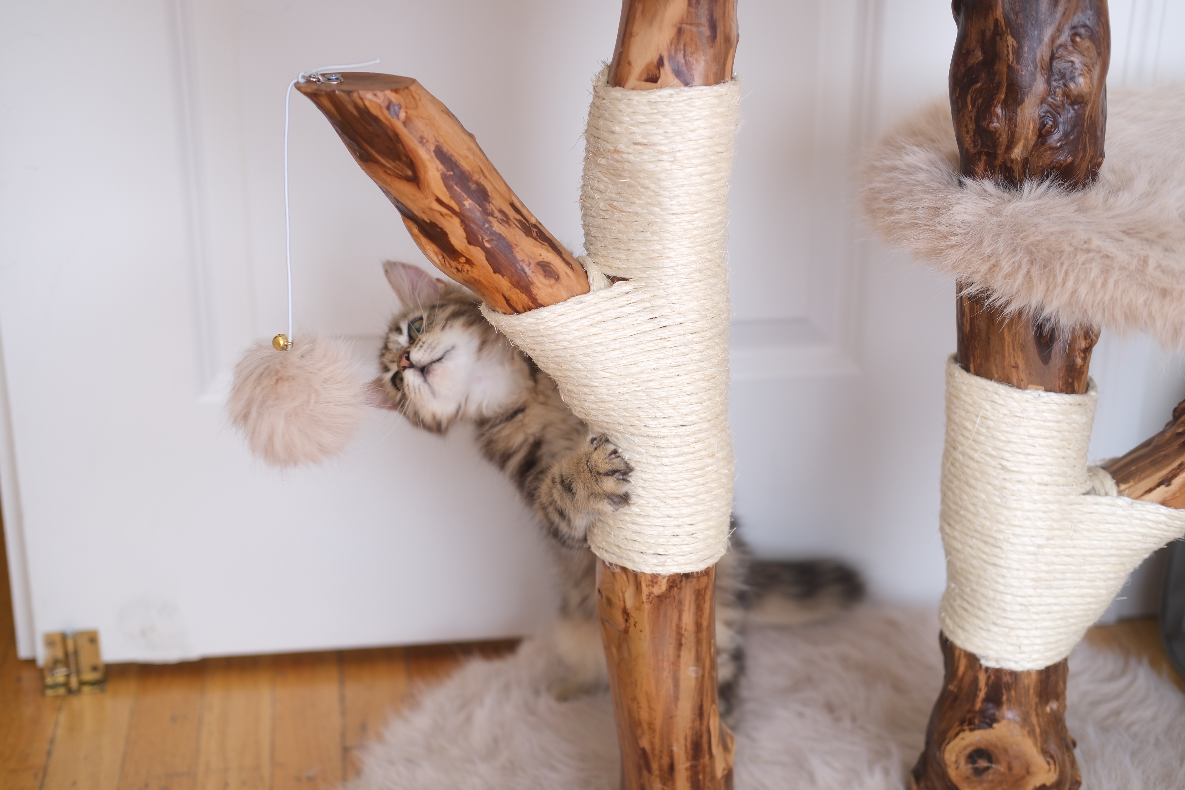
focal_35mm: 53
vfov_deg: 25.5
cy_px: 395
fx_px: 1744
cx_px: 592
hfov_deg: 37.5
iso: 160
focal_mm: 35
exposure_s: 1/160
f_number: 2.2
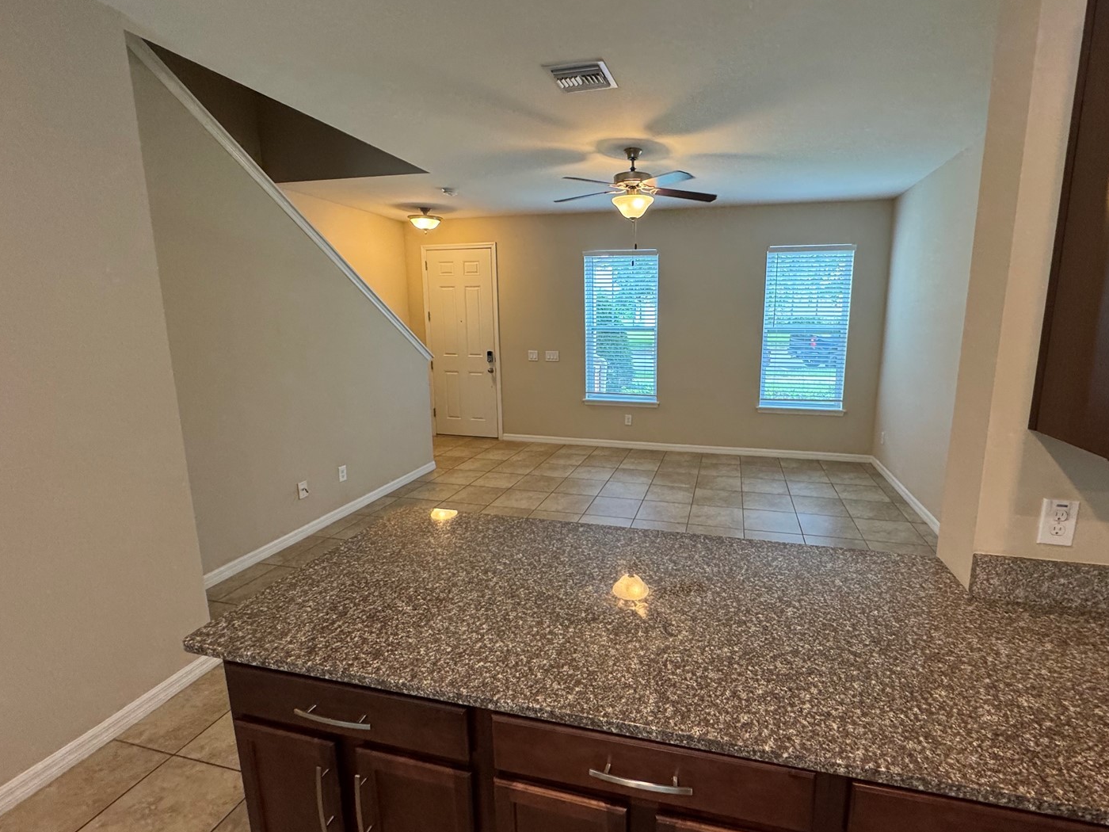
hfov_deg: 94.2
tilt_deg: -10.6
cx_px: 611
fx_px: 513
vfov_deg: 78.1
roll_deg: +0.3
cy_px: 400
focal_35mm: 16
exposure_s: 1/120
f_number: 2.2
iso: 250
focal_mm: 2.22
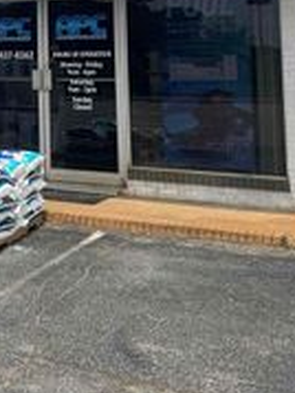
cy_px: -8
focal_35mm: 67
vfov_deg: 27.2
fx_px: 762
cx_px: -57
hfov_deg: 20.5
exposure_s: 1/6410
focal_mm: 6.76
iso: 80
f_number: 1.78
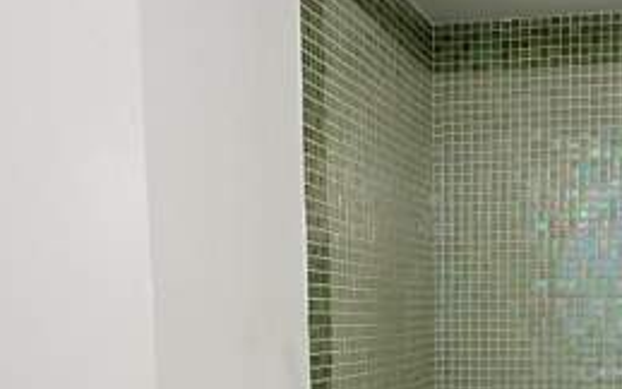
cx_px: 396
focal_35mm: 68
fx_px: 1153
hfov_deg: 30.0
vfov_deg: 18.2
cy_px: 471
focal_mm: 5.7
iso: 50
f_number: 1.5
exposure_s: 1/120
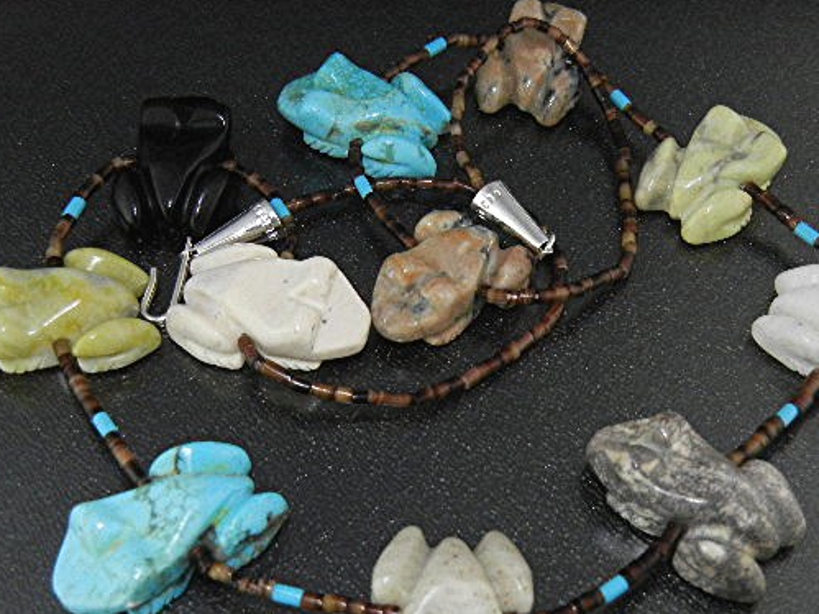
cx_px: 451
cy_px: 383
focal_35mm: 50
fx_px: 1183
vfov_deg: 29.0
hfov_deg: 38.2
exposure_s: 1/30
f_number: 7.4
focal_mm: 7.1
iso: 800
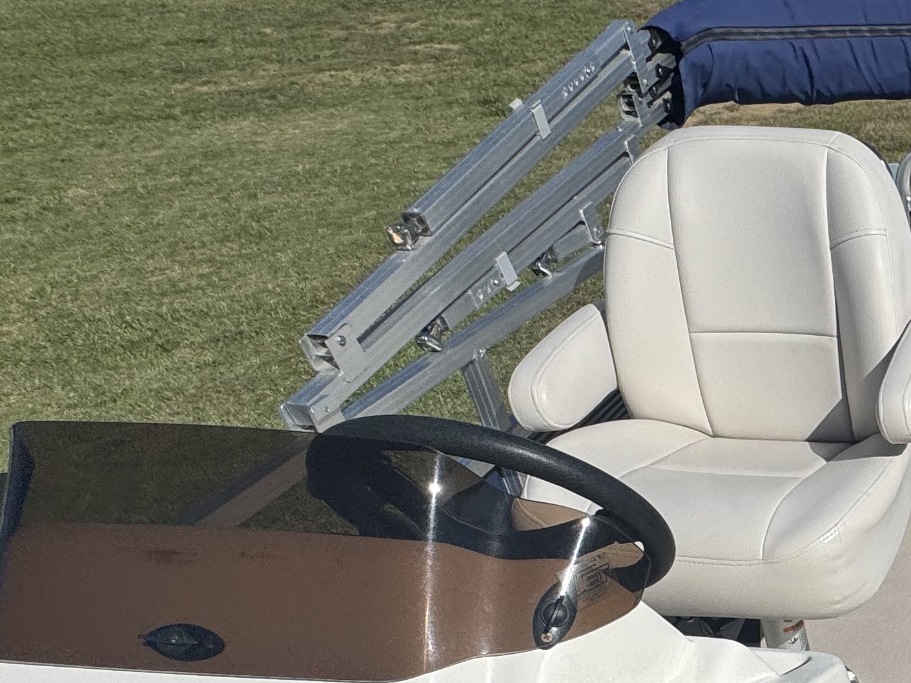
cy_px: 660
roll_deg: +2.0
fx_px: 1053
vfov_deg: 33.3
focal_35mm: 40
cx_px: 1127
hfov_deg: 35.4
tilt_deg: -41.9
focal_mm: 2.22
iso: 32
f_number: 2.2
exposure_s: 1/3717
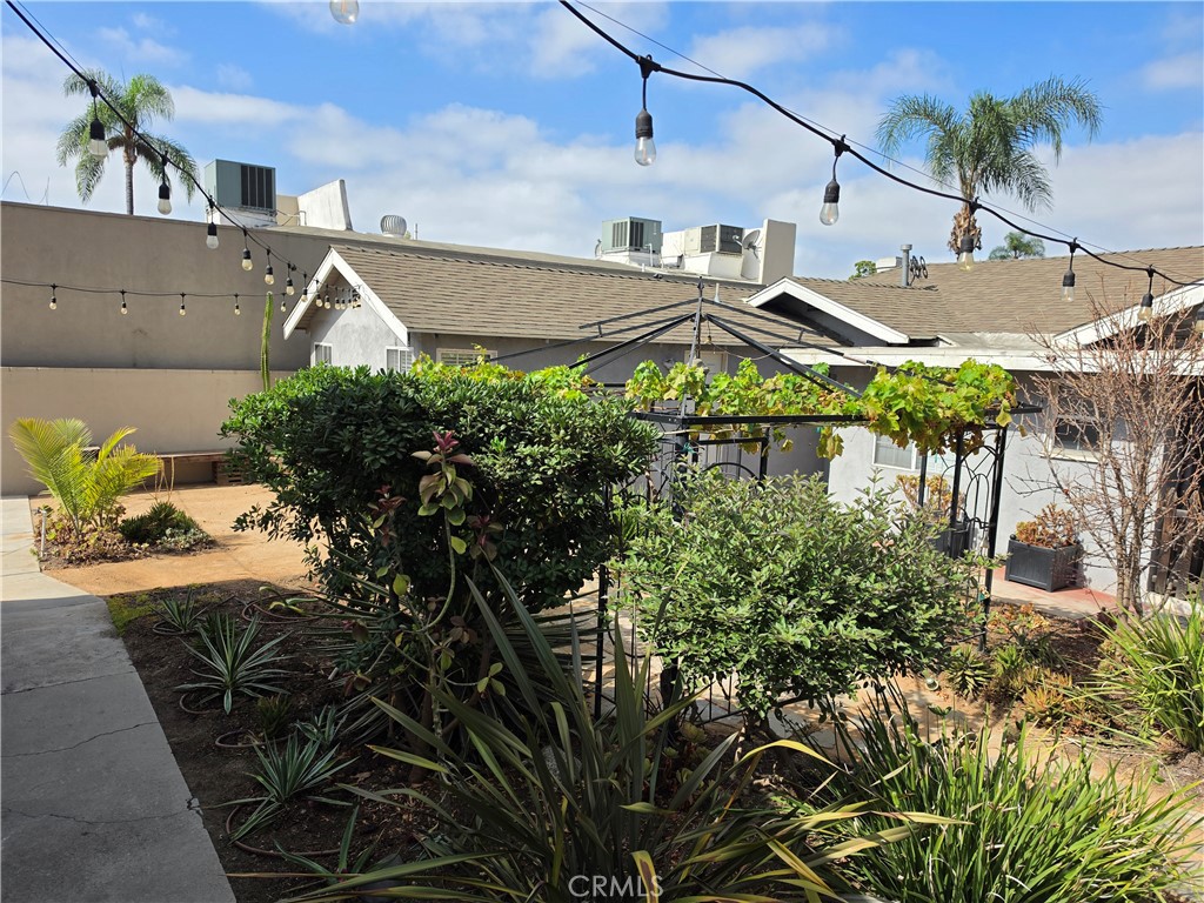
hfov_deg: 73.9
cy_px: 452
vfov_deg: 58.9
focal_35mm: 23
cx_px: 602
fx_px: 800
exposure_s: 1/5151
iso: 64
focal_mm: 6.5
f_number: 1.4
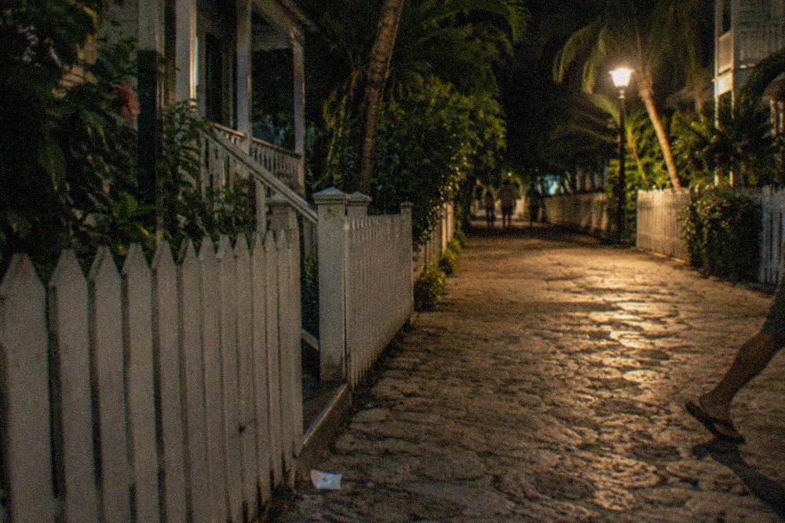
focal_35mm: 49
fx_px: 1068
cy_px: 262
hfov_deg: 40.4
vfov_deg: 27.5
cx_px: 392
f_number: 3.5
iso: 3200
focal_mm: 49
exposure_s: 1/100
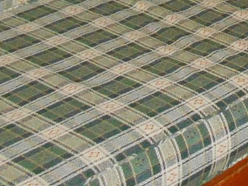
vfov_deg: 10.4
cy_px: -181
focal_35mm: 131
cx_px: 408
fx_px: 938
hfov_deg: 13.8
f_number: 3.2
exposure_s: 1/25
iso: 500
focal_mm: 4.6
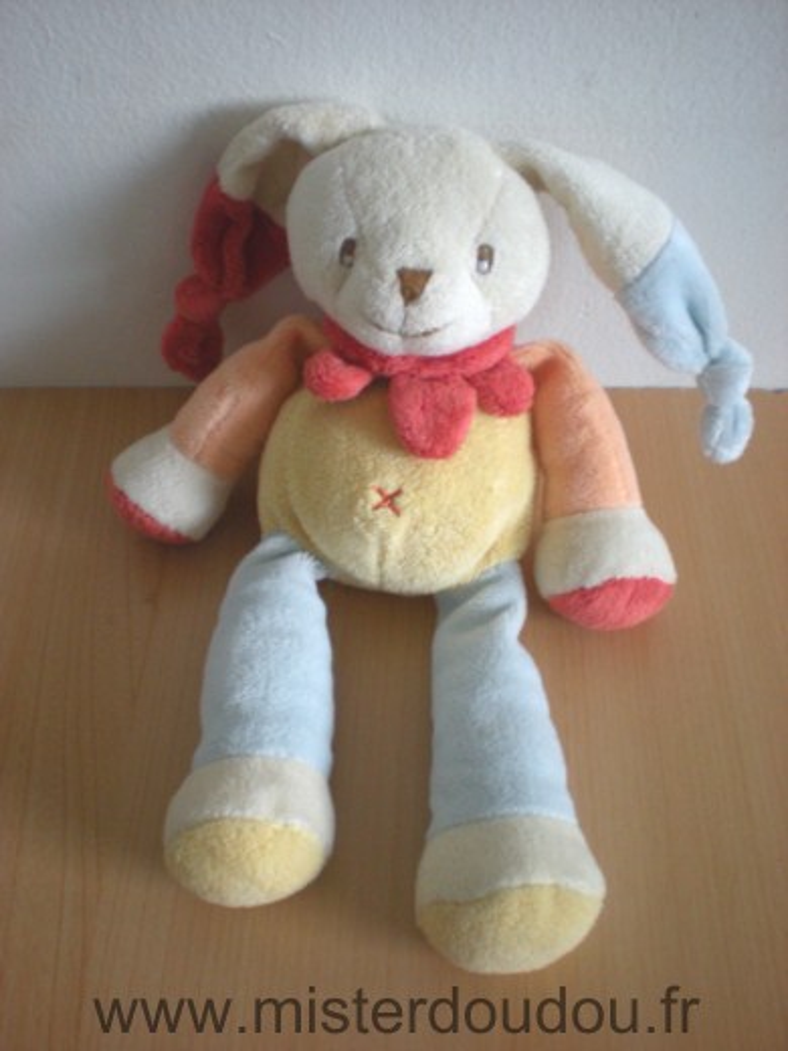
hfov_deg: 37.7
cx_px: 394
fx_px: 1153
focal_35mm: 38
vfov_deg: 49.0
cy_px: 526
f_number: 3.1
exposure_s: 1/30.8
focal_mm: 6.3
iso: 200
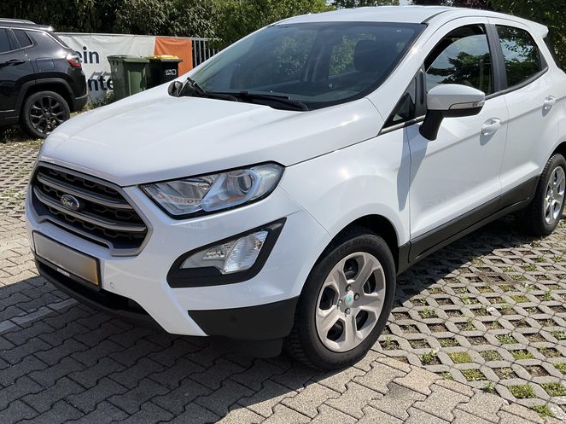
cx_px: 308
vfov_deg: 40.7
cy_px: 202
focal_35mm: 35
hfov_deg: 52.6
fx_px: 572
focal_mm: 3
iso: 25
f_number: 1.8
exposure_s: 1/2538
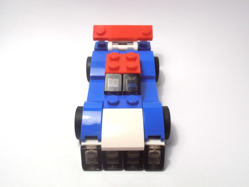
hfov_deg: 50.1
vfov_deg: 38.7
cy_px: 94
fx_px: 266
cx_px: 124
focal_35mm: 37
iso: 80
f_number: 3.9
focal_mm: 6.61
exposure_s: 1/100
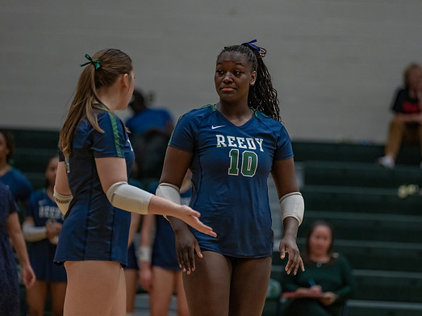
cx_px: 227
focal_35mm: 192
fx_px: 2340
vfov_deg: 7.7
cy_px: 156
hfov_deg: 10.3
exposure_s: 1/1000
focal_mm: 168
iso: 2500
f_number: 2.8
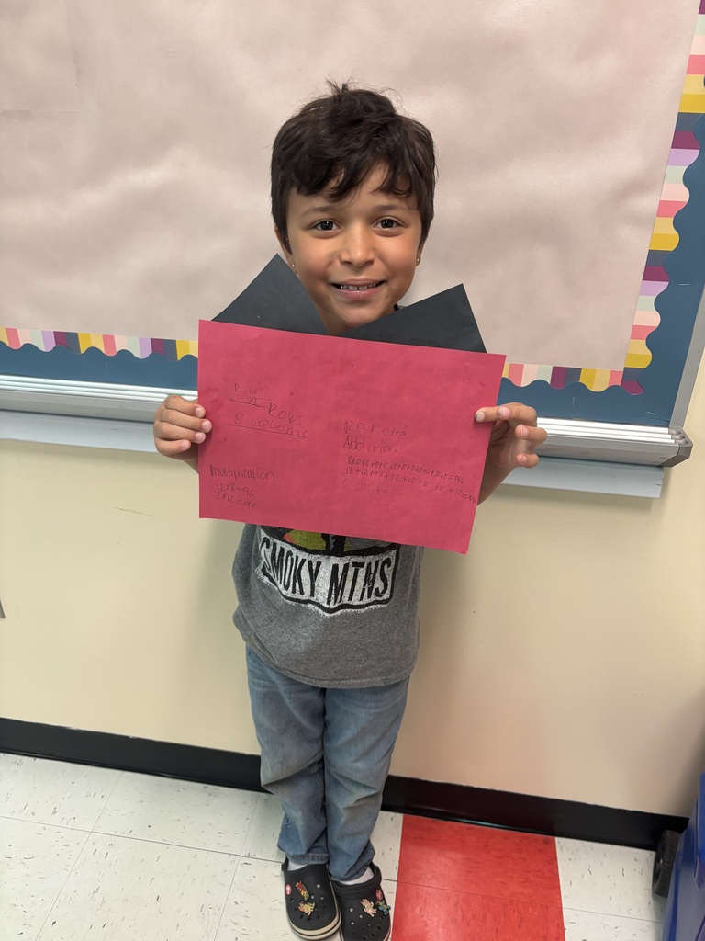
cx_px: 352
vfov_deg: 67.3
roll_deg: -2.0
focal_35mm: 26
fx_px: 706
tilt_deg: -27.8
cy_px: 470
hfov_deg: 53.1
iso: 200
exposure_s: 1/60
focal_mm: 5.96
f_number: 1.6
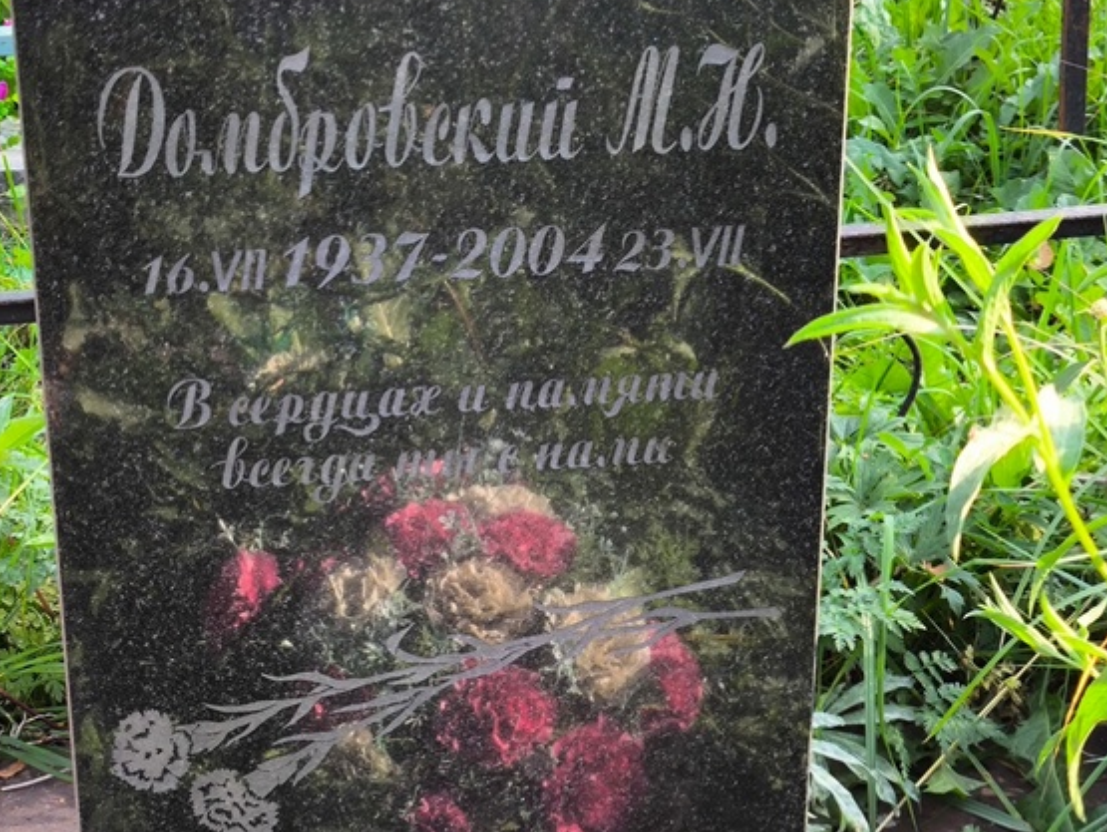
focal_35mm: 72
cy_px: 313
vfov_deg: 20.4
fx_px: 2304
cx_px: 456
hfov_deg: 27.0
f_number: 1.7
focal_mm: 4.71
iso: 50
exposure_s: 1/163
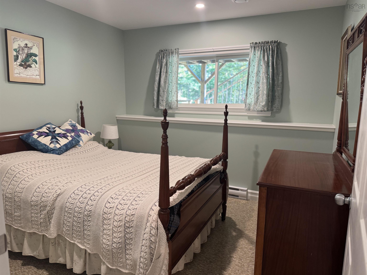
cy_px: 138
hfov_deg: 71.6
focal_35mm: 24
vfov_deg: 56.8
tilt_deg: -9.0
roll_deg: -0.6
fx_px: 254
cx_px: 184
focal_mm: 6.76
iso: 200
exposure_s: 1/60
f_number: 1.78
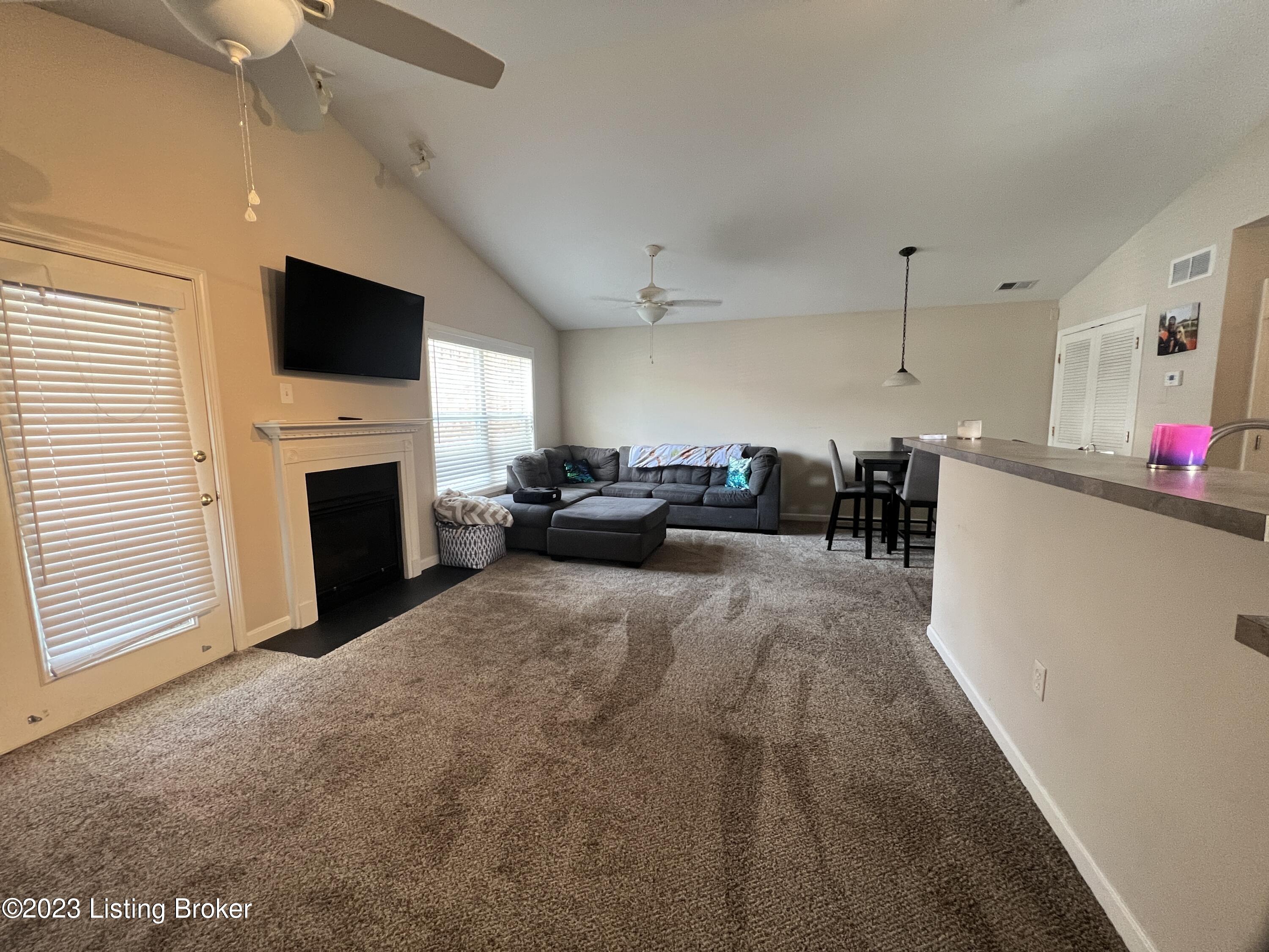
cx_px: 634
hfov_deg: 106.2
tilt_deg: -7.5
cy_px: 476
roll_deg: +1.2
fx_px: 477
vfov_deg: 89.9
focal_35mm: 13
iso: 320
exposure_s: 1/60
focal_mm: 1.57
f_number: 1.8
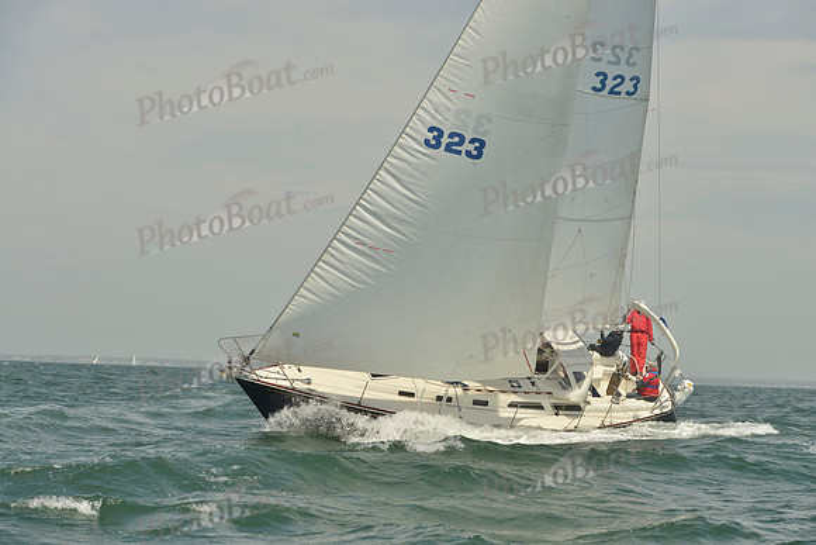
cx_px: 408
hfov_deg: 28.8
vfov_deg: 19.5
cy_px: 272
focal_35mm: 70
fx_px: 1587
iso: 200
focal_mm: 70
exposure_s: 1/1250
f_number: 8
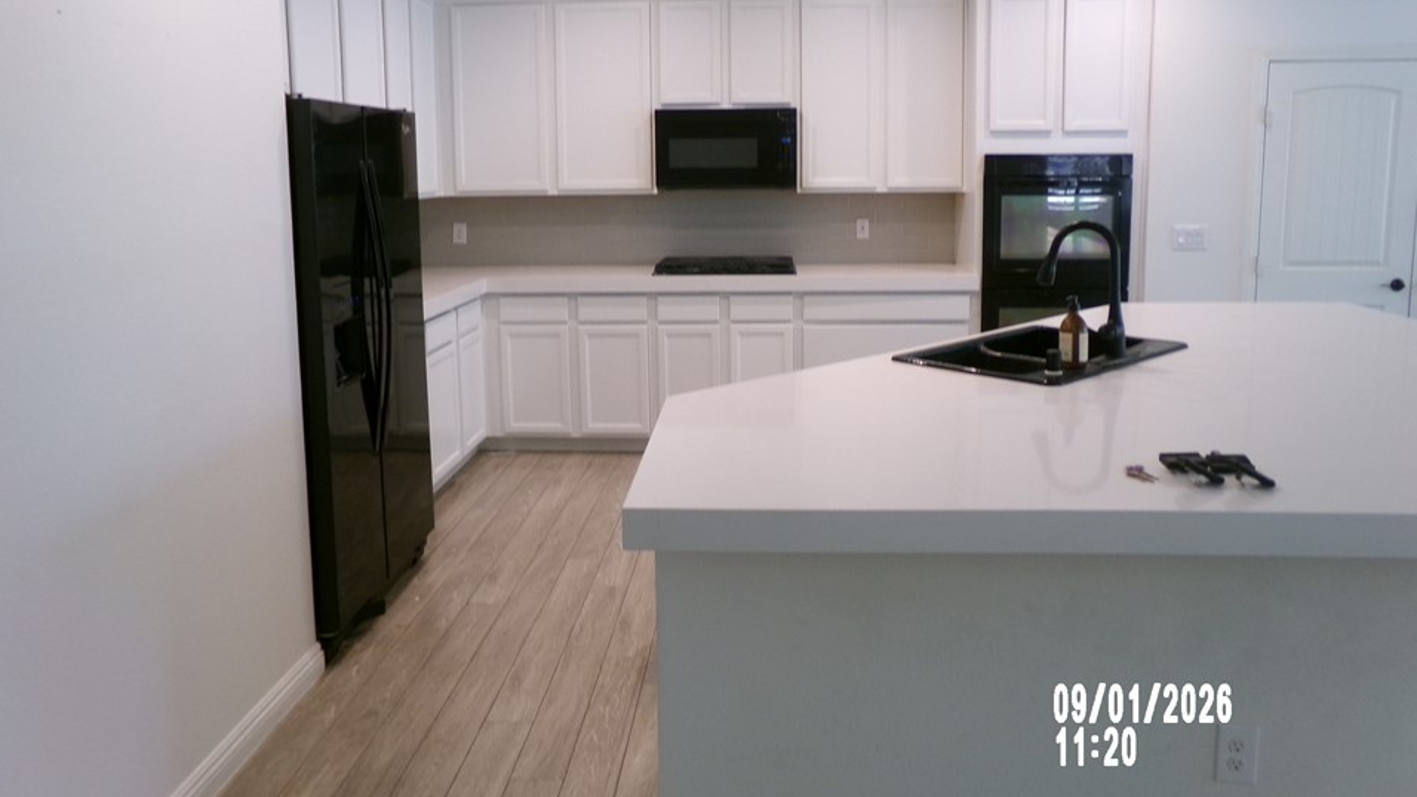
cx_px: 726
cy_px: 281
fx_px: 1052
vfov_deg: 41.1
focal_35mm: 28
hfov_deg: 67.9
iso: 200
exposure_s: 1/25
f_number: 3.7
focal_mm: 4.3
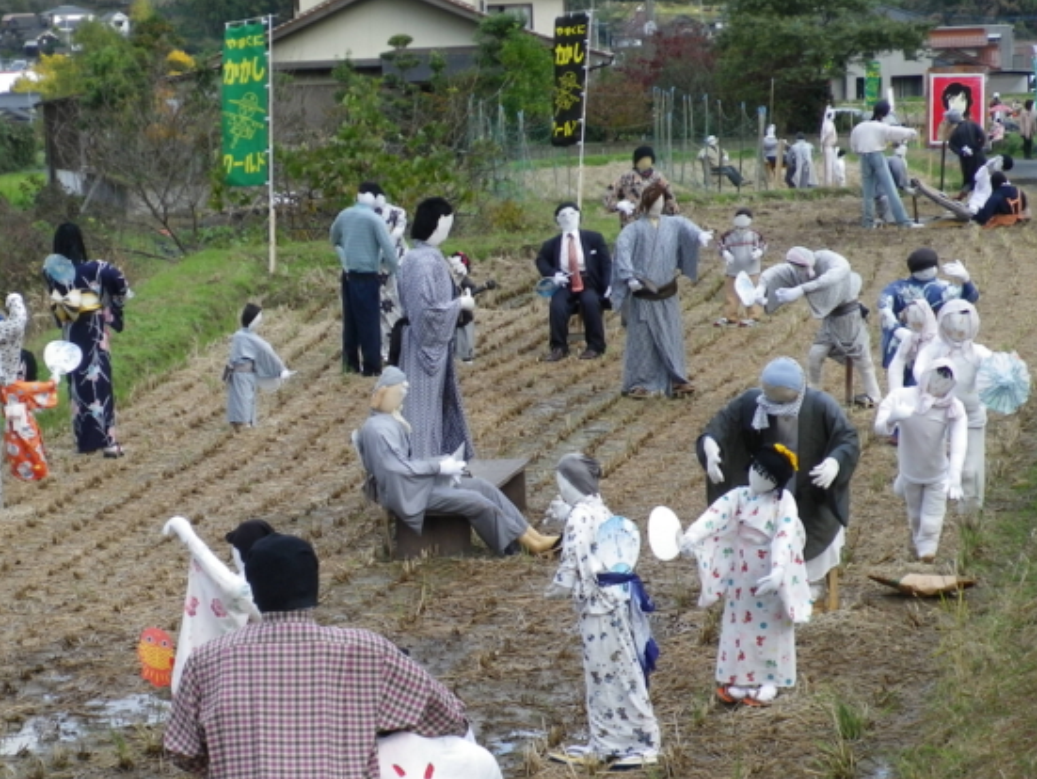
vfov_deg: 14.3
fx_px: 3088
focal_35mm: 103
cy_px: 551
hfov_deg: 19.1
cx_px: 429
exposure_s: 1/80
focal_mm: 12.76
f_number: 5.9
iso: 80
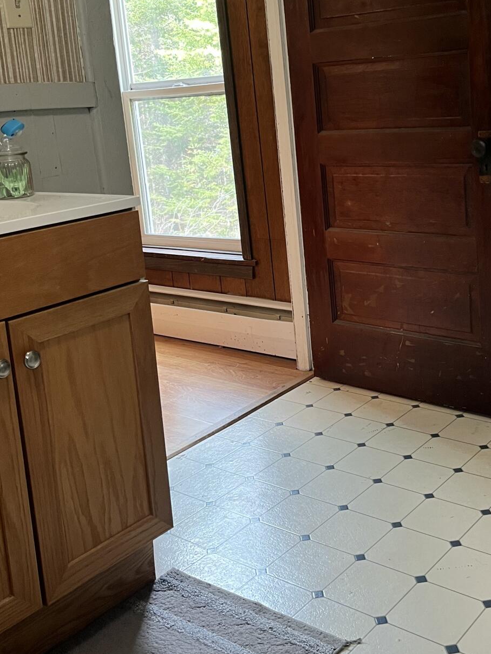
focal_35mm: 43
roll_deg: +4.7
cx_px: 310
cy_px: 224
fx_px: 813
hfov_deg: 33.4
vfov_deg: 43.3
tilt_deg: -9.9
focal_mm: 5.1
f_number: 1.6
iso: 125
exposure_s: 1/60
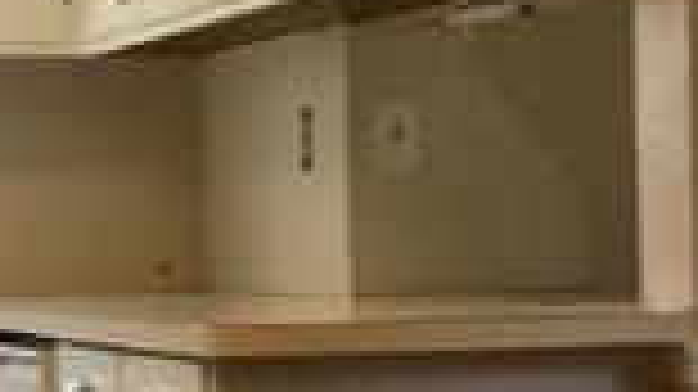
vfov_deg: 7.7
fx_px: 2904
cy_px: 401
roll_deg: +0.2
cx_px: 396
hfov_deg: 13.7
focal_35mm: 157
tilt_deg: -4.6
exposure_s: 1/40
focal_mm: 4.15
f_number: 2.2
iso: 25
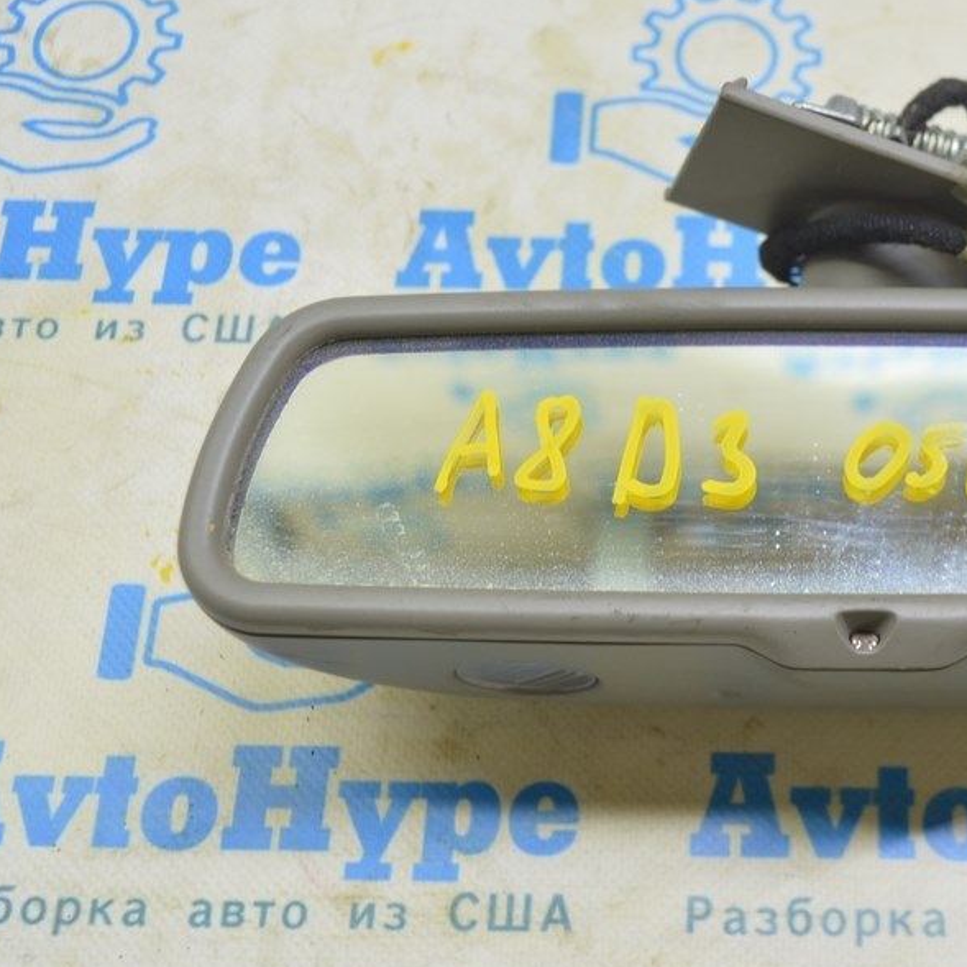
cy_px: 470
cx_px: 796
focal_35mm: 62
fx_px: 1960
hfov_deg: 27.1
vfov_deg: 27.7
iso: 400
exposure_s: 1/20
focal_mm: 28
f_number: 5.6
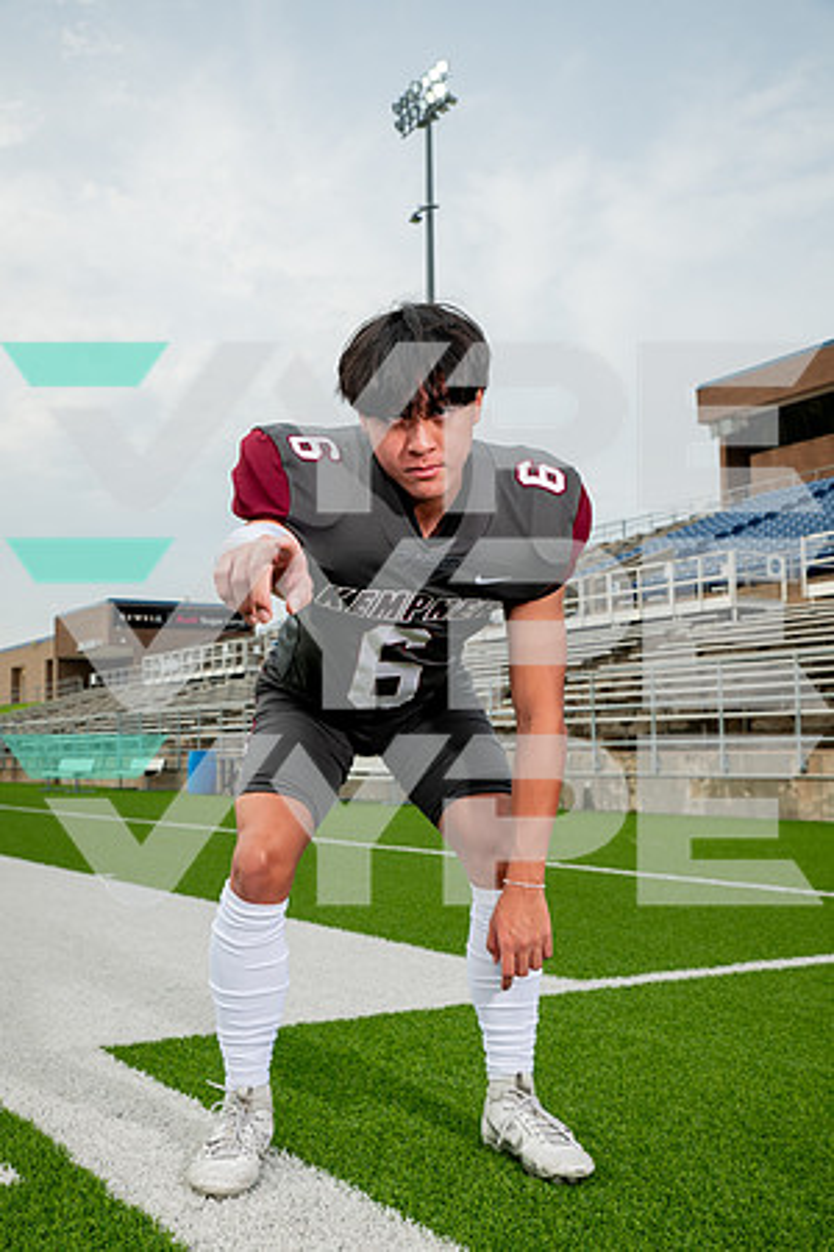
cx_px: 417
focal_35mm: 40
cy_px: 626
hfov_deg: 33.4
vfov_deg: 48.5
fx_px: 1390
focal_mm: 40
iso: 125
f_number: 7.1
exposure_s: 1/320
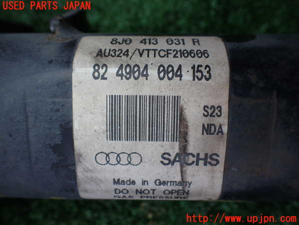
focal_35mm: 30
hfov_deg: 60.0
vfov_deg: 46.8
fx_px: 259
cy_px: 112
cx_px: 150
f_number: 6.3
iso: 100
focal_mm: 5.4
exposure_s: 1/60
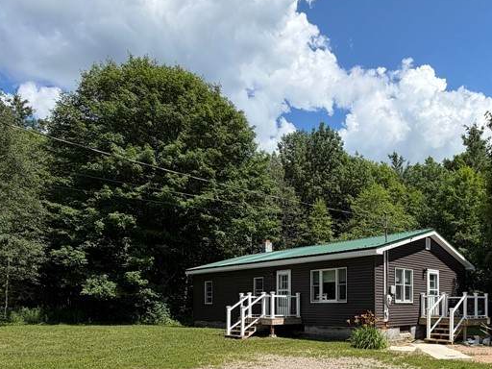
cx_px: 378
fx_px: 398
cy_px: 301
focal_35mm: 28
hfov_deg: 59.5
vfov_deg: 46.8
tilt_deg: +2.5
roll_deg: +1.8
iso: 20
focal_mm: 2.22
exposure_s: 1/789
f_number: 2.2
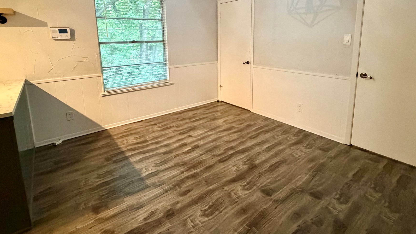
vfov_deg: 59.2
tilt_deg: -10.0
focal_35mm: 18
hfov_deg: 92.6
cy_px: 73
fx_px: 199
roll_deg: +1.1
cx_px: 213
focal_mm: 2.22
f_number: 2.2
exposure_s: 1/60
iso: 1000
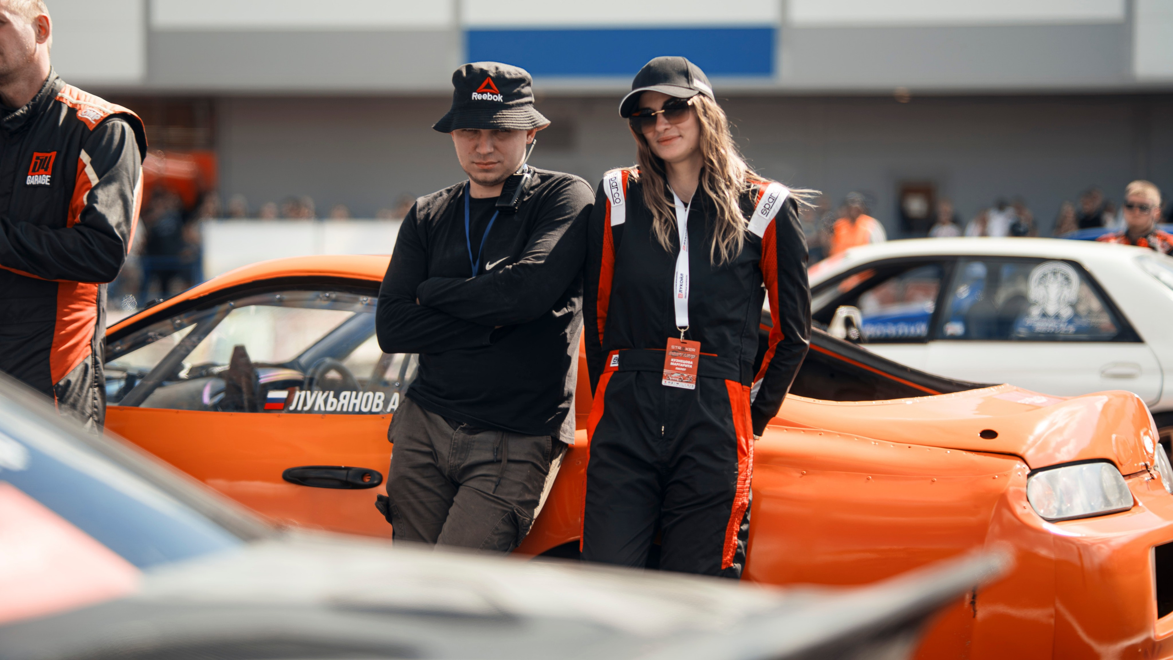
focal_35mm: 89
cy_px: 269
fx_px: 2770
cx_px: 586
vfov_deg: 13.6
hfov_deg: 23.9
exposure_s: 1/320
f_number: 1.8
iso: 100
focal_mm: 85
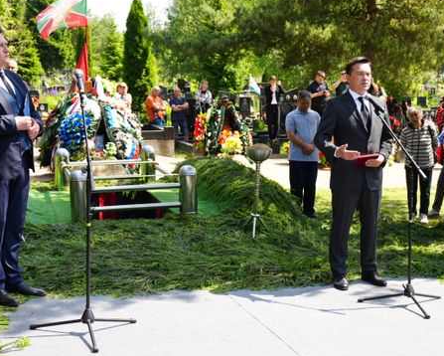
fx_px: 789
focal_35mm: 60
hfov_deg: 31.1
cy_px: 169
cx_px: 306
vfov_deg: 25.4
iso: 1000
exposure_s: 1/1250
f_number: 5
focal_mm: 41
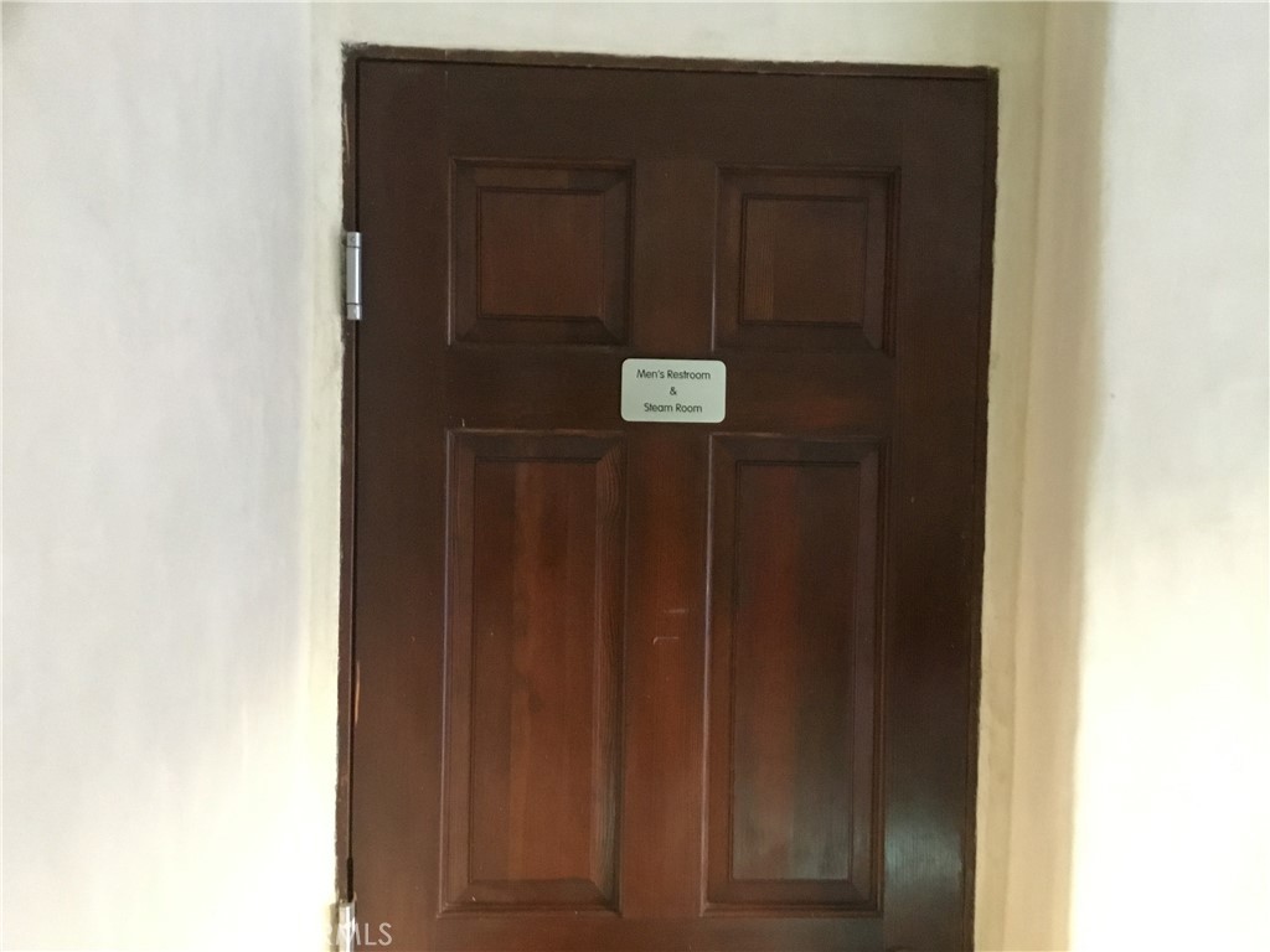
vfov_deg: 45.4
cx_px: 635
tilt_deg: -1.6
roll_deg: -0.7
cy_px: 476
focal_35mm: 31
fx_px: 1137
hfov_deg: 58.4
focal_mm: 3.3
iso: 320
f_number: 2.4
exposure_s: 1/15
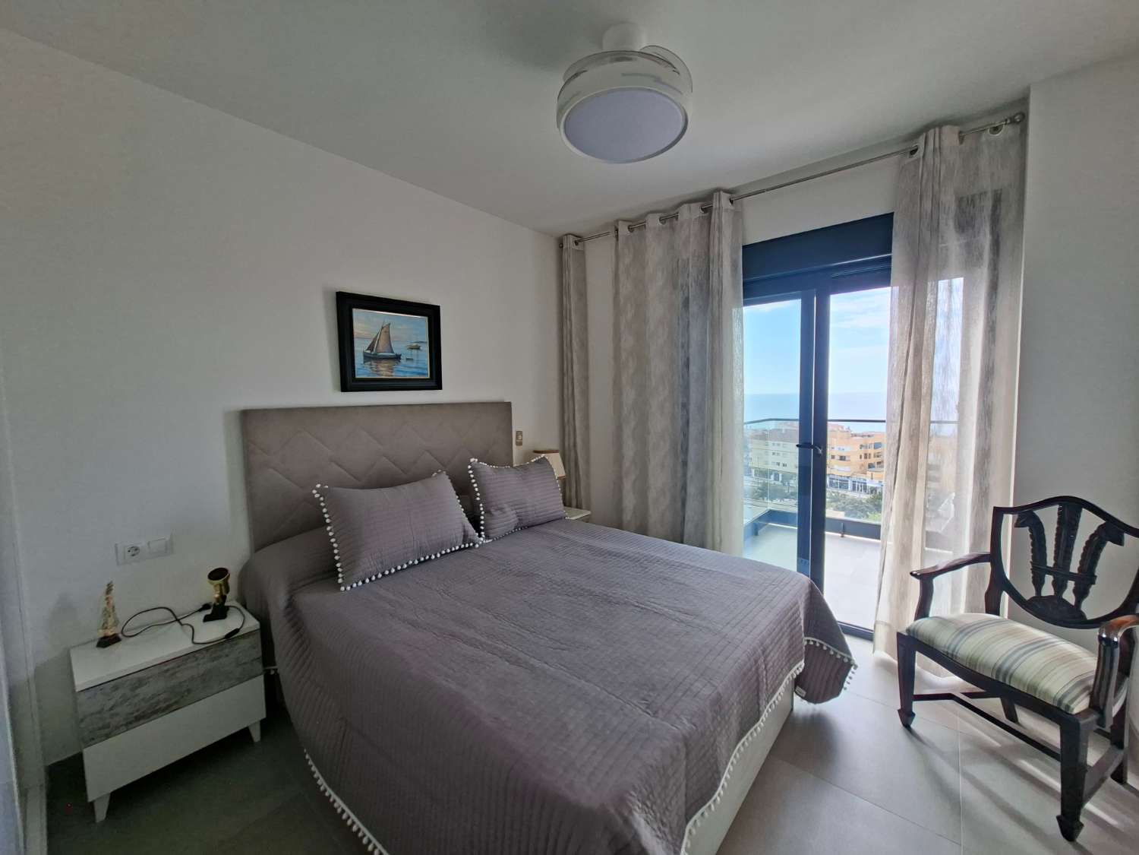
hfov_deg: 106.2
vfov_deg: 89.9
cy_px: 428
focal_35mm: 13
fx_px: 428
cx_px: 570
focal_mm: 1.74
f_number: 2.2
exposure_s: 1/159
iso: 40
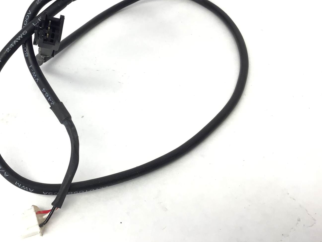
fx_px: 428
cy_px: 101
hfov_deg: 40.4
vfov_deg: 31.5
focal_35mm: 46
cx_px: 92
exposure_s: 1/50
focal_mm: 3.3
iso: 32
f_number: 2.4
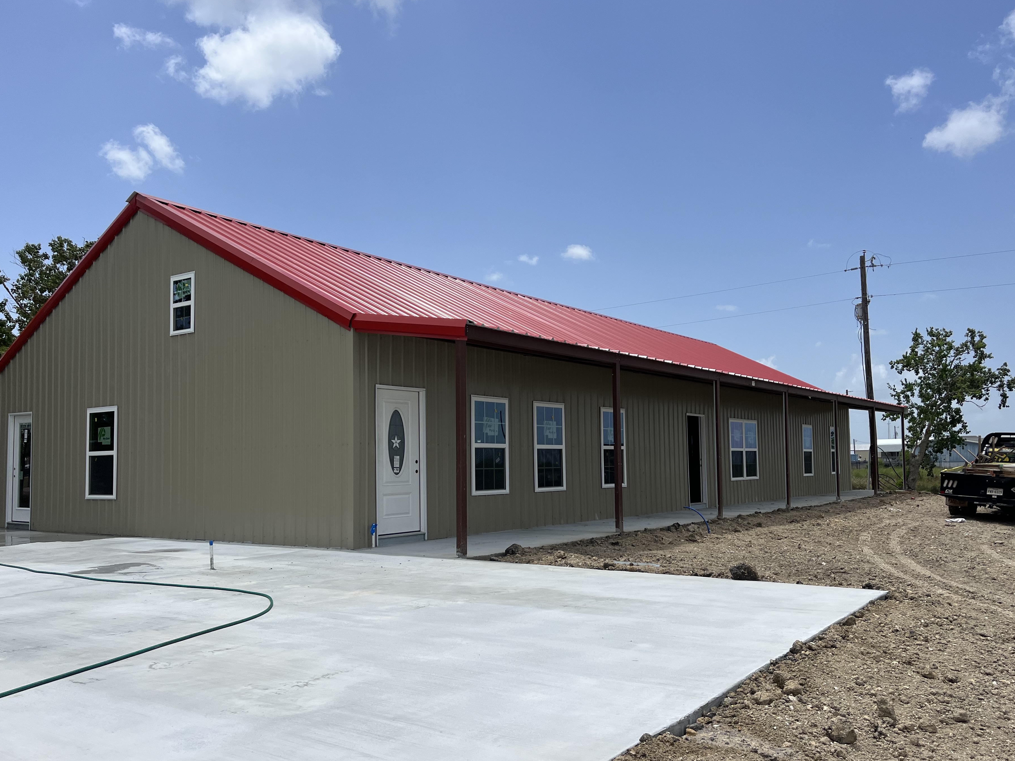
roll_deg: +2.0
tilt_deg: +3.4
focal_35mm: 29
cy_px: 403
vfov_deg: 48.2
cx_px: 551
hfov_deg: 61.6
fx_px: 850
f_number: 1.6
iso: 50
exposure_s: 1/6494
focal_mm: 5.1
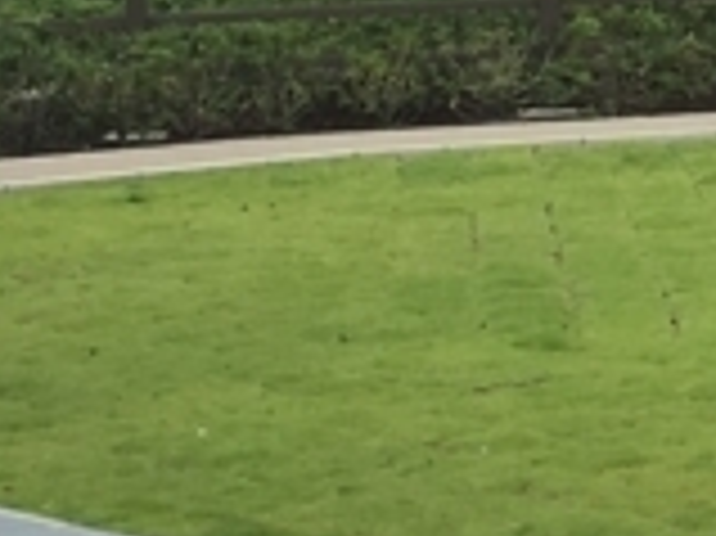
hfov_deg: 9.8
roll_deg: -0.6
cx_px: 1473
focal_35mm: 187
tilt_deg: +1.1
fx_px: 3865
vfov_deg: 7.7
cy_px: -378
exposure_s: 1/693
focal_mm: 4.15
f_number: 2.2
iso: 25
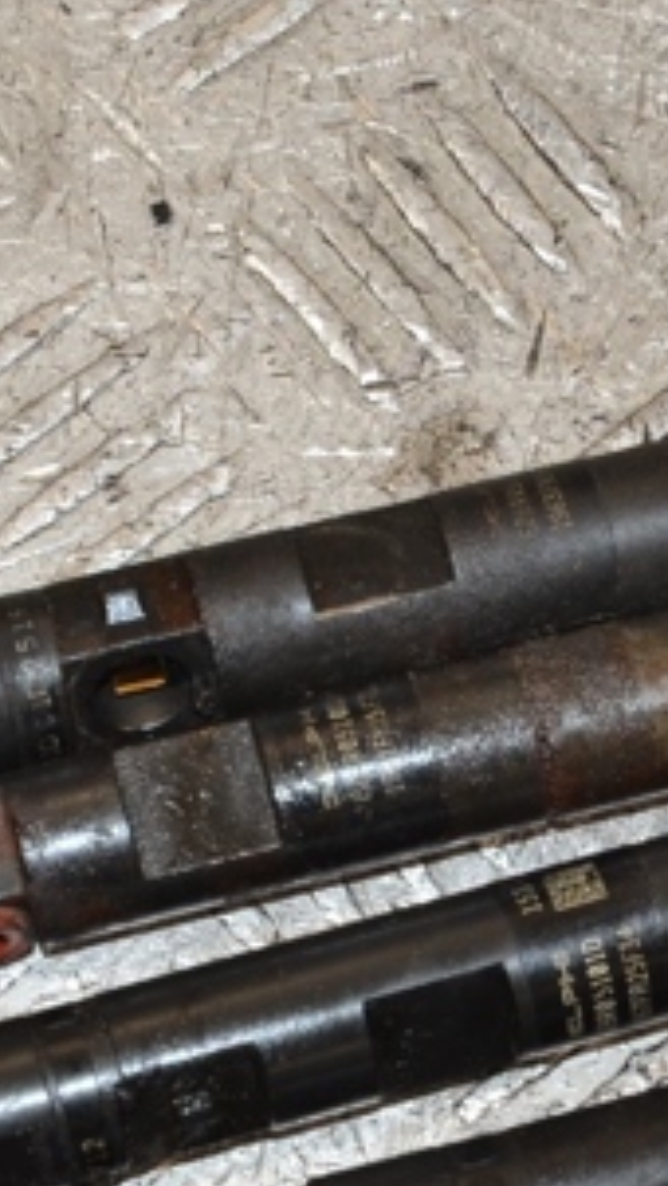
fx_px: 6074
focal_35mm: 193
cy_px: 719
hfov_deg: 6.3
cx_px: 558
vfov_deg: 11.2
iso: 800
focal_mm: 58
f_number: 11
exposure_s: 1/200
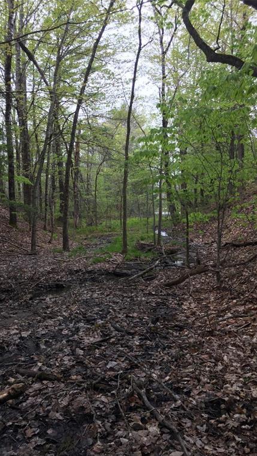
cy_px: 230
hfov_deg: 36.6
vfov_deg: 61.0
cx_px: 105
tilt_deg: -3.4
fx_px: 387
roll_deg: +1.7
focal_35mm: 32
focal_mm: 4.15
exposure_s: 1/168
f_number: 2.2
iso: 32
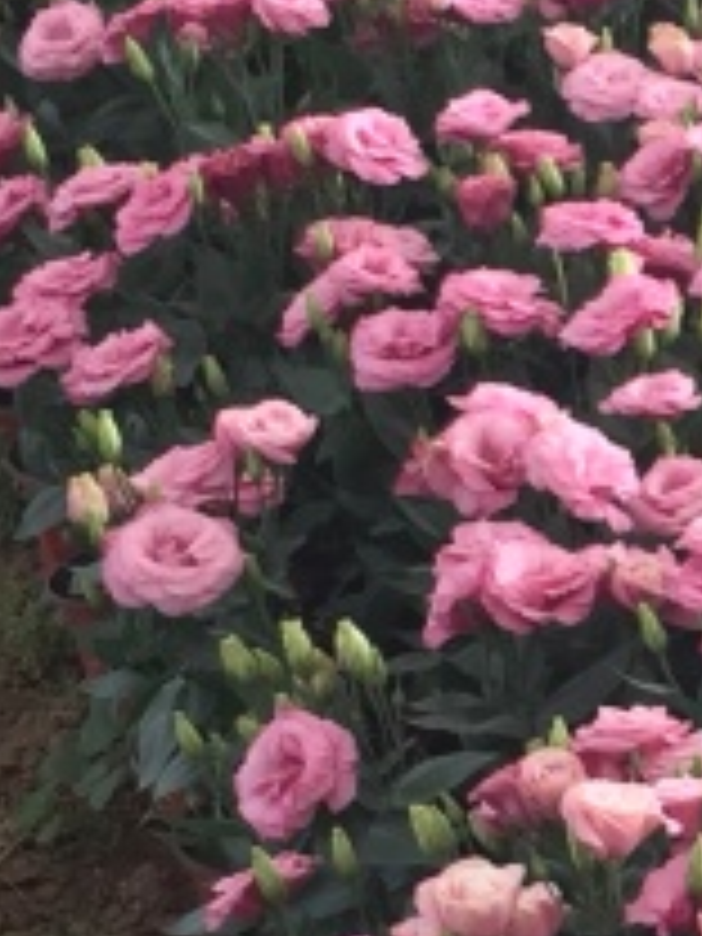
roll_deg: +1.2
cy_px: 758
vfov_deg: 13.2
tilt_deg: -28.4
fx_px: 4029
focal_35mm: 149
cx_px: 1314
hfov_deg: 9.4
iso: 50
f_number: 2.2
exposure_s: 1/100
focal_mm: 4.15
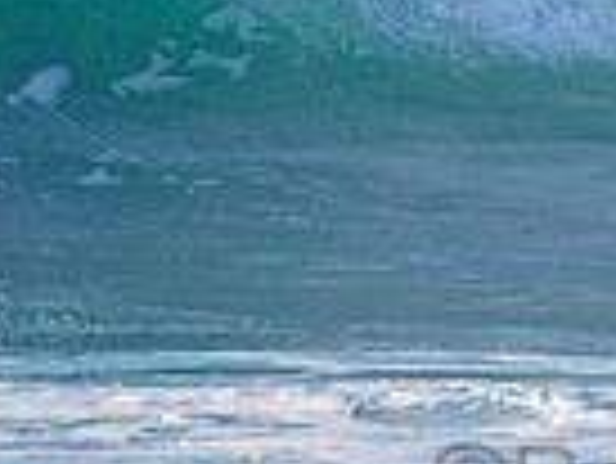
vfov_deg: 0.6
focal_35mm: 2495
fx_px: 44438
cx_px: 627
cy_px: -245
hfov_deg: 0.8
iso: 280
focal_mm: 500
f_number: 5.6
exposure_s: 1/2000
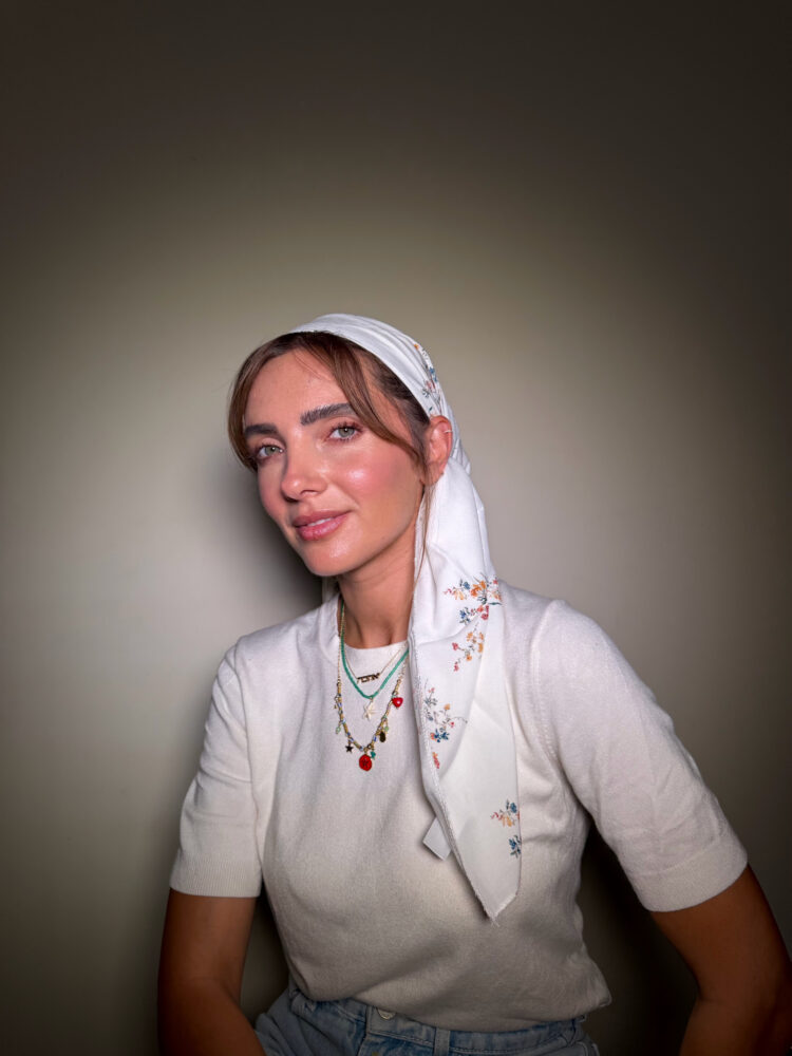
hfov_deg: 56.8
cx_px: 396
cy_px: 528
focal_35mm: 24
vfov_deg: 71.6
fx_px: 732
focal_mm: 6.76
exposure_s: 1/249
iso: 64
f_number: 1.78
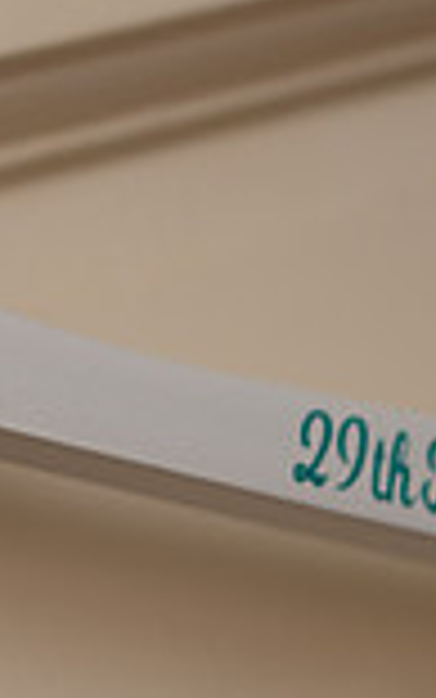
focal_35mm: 134
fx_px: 2545
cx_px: -465
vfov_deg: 15.5
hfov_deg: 9.1
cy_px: 223
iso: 100
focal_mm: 35
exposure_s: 1/160
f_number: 2.8
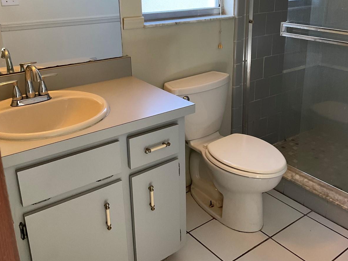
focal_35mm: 39
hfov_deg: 47.6
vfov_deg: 36.5
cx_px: 207
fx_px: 392
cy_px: 94
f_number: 1.8
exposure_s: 1/60
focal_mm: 3
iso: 64
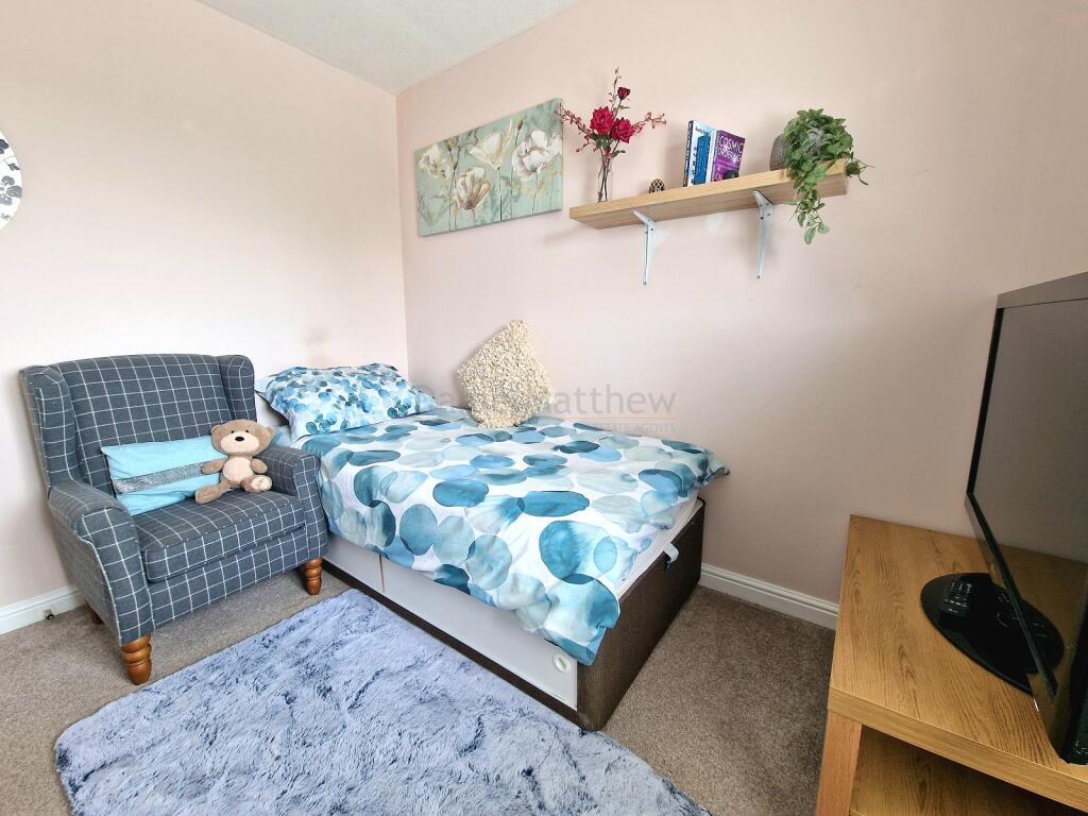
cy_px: 408
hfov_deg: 106.2
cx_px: 544
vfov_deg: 89.9
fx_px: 409
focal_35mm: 13
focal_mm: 2.2
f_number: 2.2
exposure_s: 1/50
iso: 80
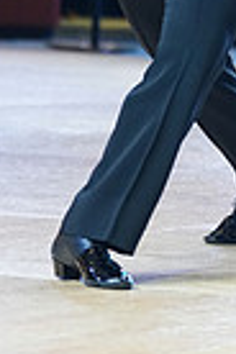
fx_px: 3382
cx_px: 432
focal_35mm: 344
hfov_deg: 4.0
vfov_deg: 5.9
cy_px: -136
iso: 2000
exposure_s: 1/400
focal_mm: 82
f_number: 2.8
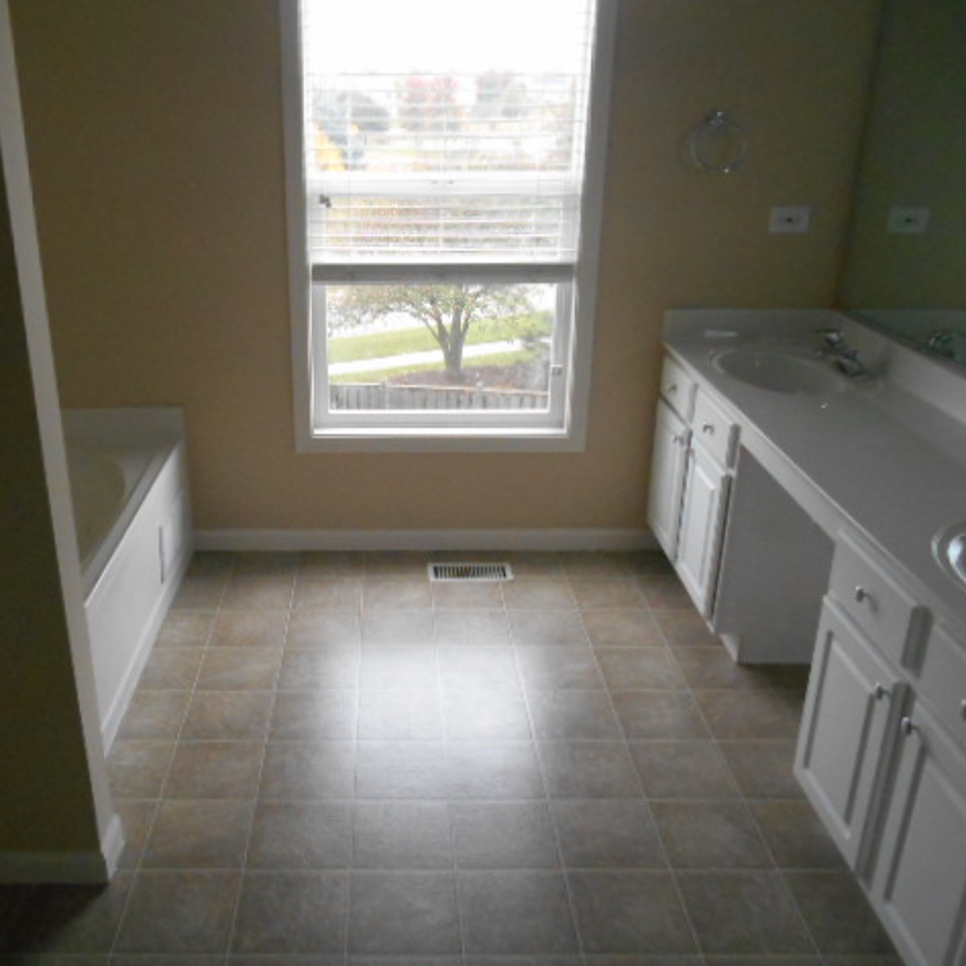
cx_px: 375
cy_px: 487
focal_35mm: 31
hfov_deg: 52.1
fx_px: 979
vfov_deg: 52.5
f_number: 3.4
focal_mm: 4.7
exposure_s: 1/250
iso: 640
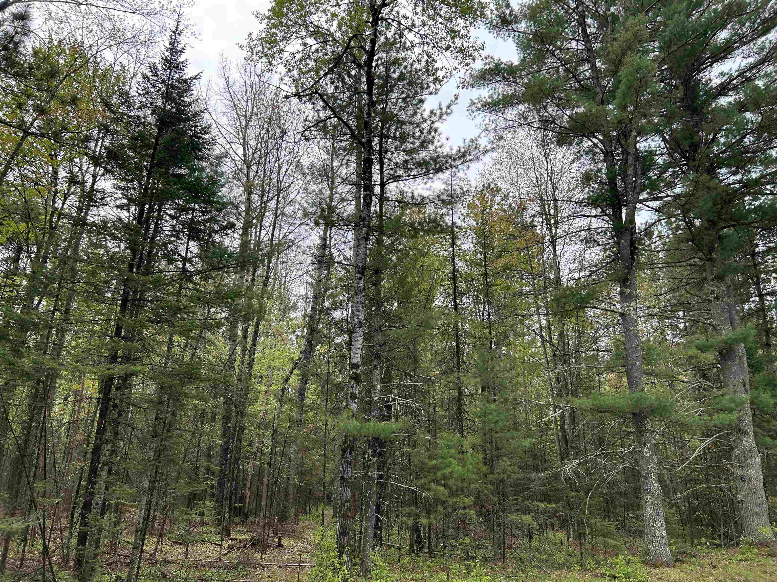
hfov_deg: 67.3
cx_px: 388
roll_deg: -0.3
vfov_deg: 53.1
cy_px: 291
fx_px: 584
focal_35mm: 26
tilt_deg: +18.6
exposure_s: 1/2404
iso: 50
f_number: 1.5
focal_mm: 5.7
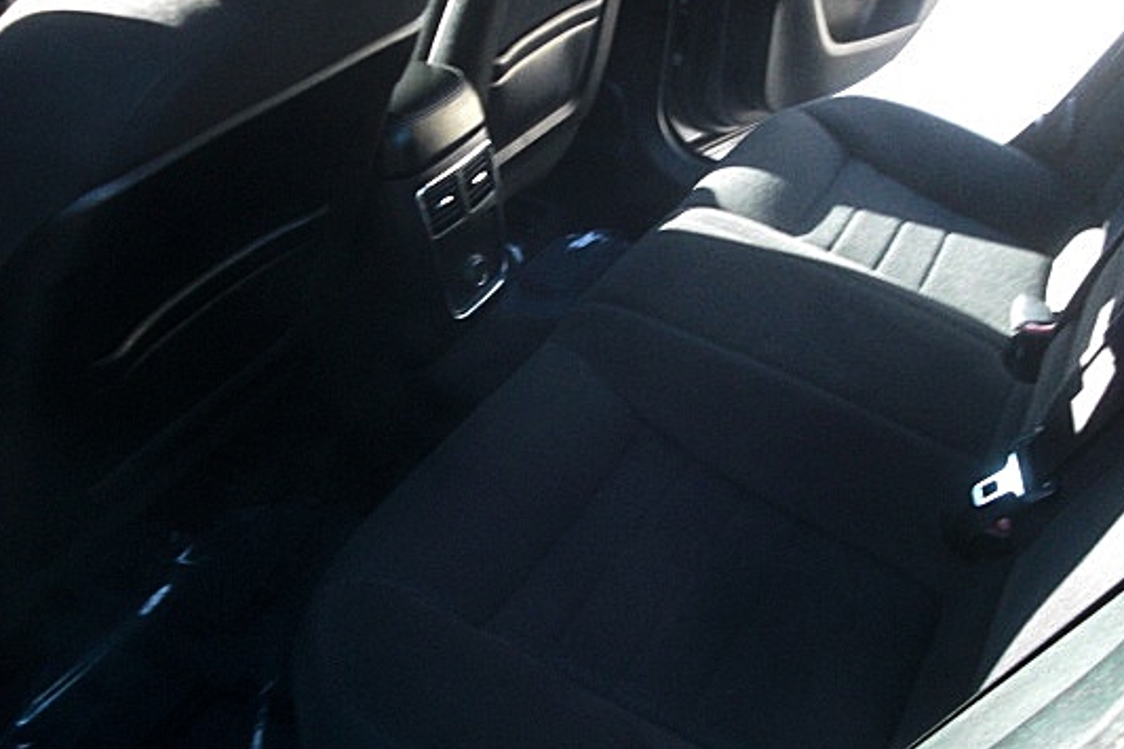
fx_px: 1404
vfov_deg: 29.8
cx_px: 597
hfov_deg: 43.6
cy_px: 319
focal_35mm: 45
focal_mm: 6.3
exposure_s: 1/100
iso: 400
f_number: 2.8
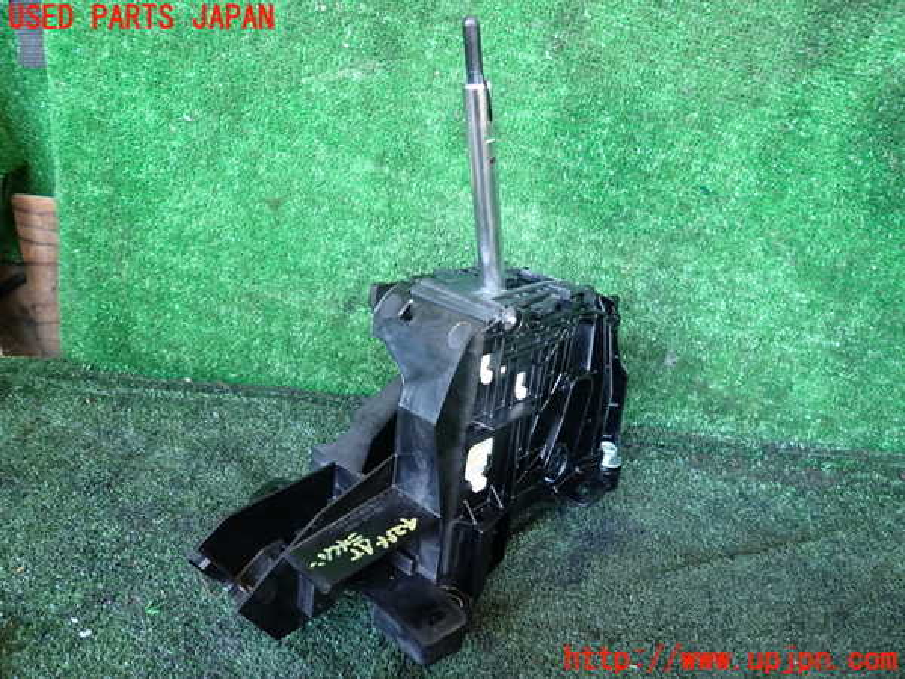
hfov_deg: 69.4
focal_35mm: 25
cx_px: 452
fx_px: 654
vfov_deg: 54.9
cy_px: 340
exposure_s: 1/30
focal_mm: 4.5
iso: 200
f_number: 2
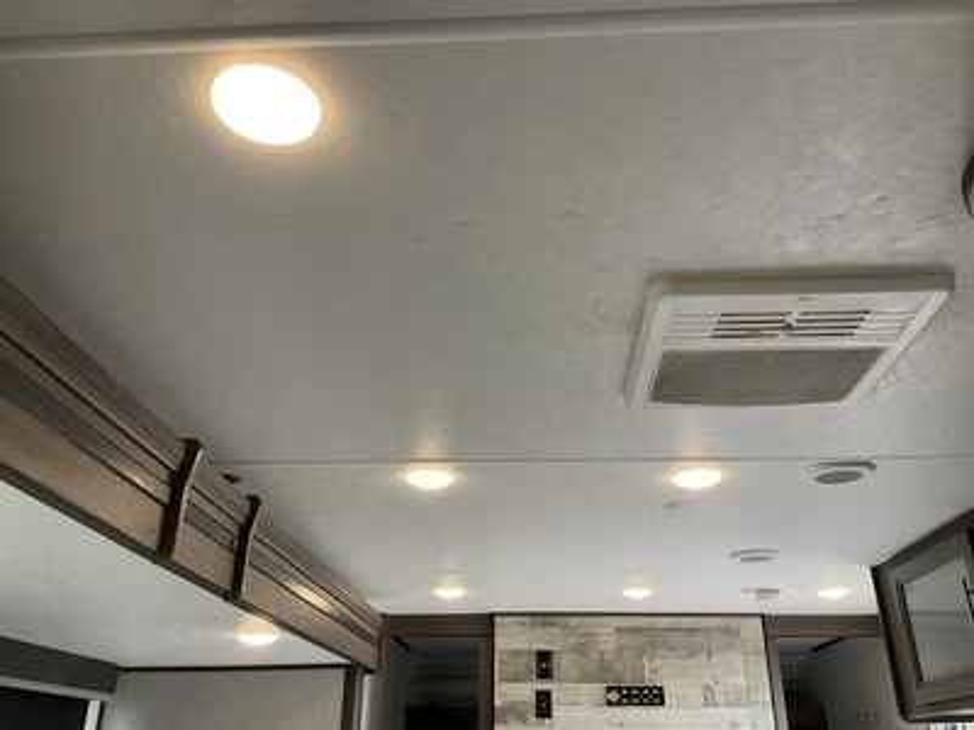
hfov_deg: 61.7
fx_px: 816
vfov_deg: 48.2
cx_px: 487
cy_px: 365
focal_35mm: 29
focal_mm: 3
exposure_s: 1/85
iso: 64
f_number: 1.8
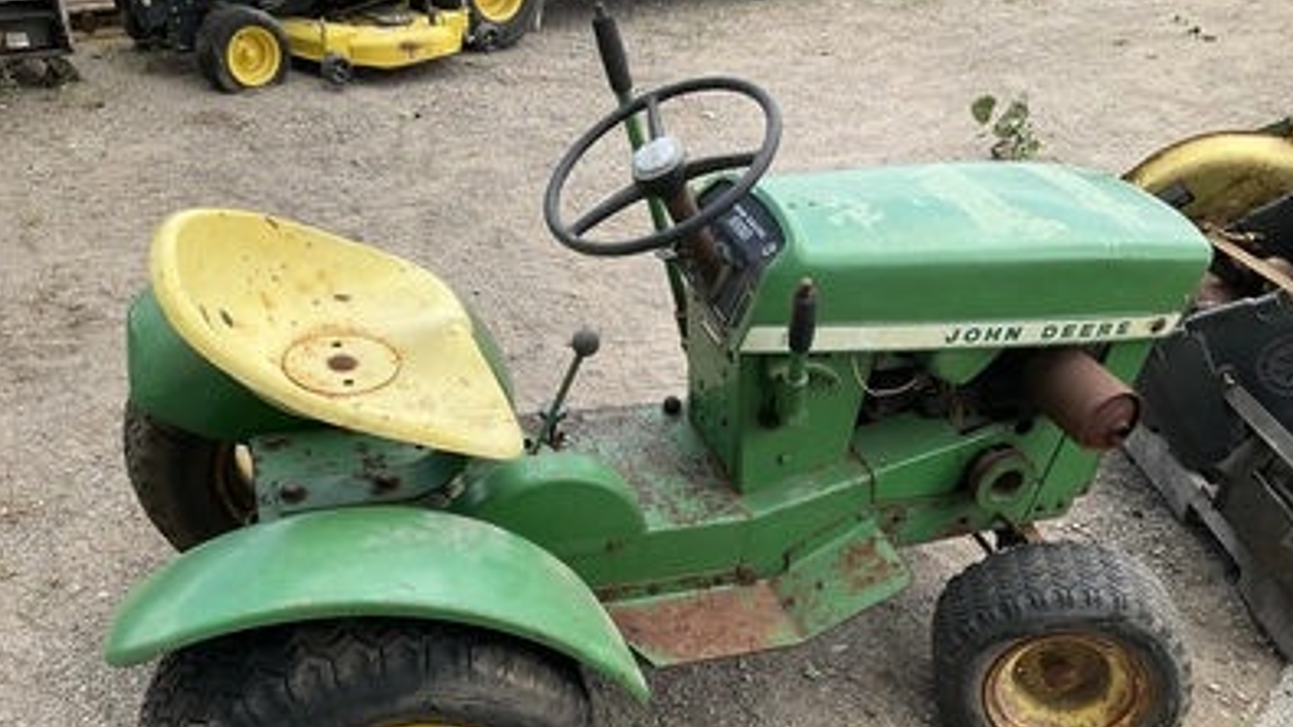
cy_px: 445
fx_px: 1097
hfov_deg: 61.0
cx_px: 651
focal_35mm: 32
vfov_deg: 36.5
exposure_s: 1/519
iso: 25
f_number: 1.8
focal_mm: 3
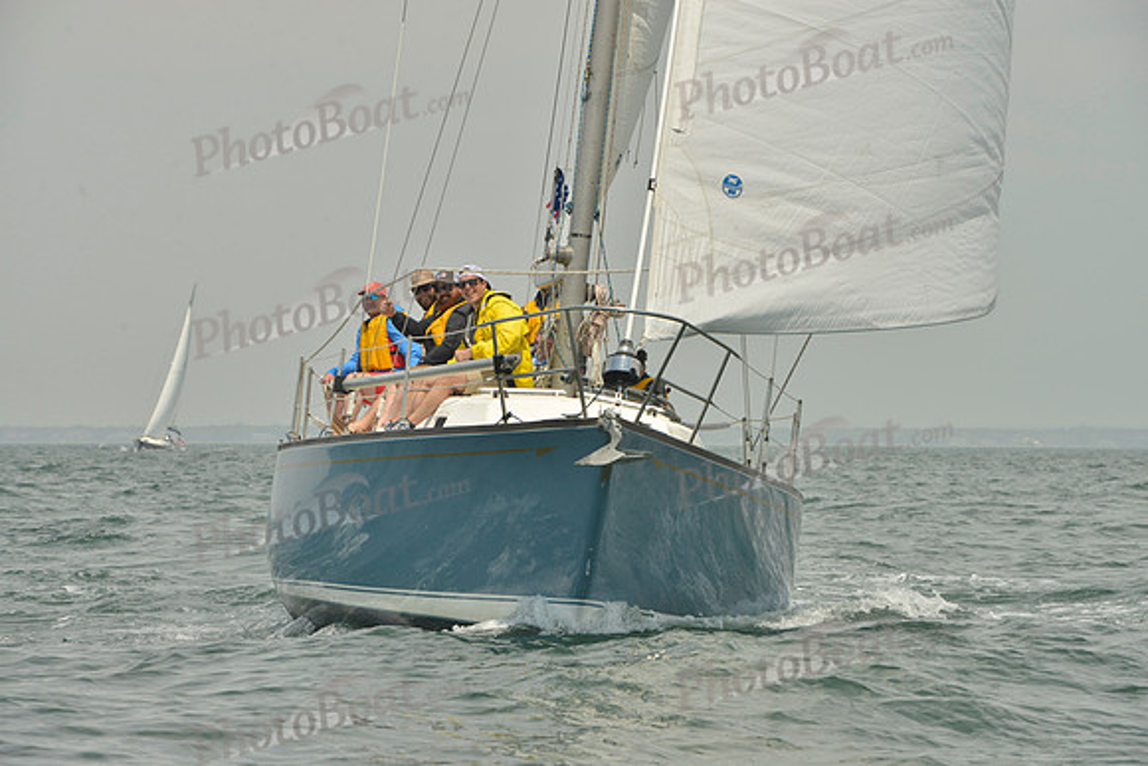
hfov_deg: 12.1
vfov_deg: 8.1
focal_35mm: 170
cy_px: 383
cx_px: 574
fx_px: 5422
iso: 560
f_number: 13
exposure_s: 1/1250
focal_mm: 170
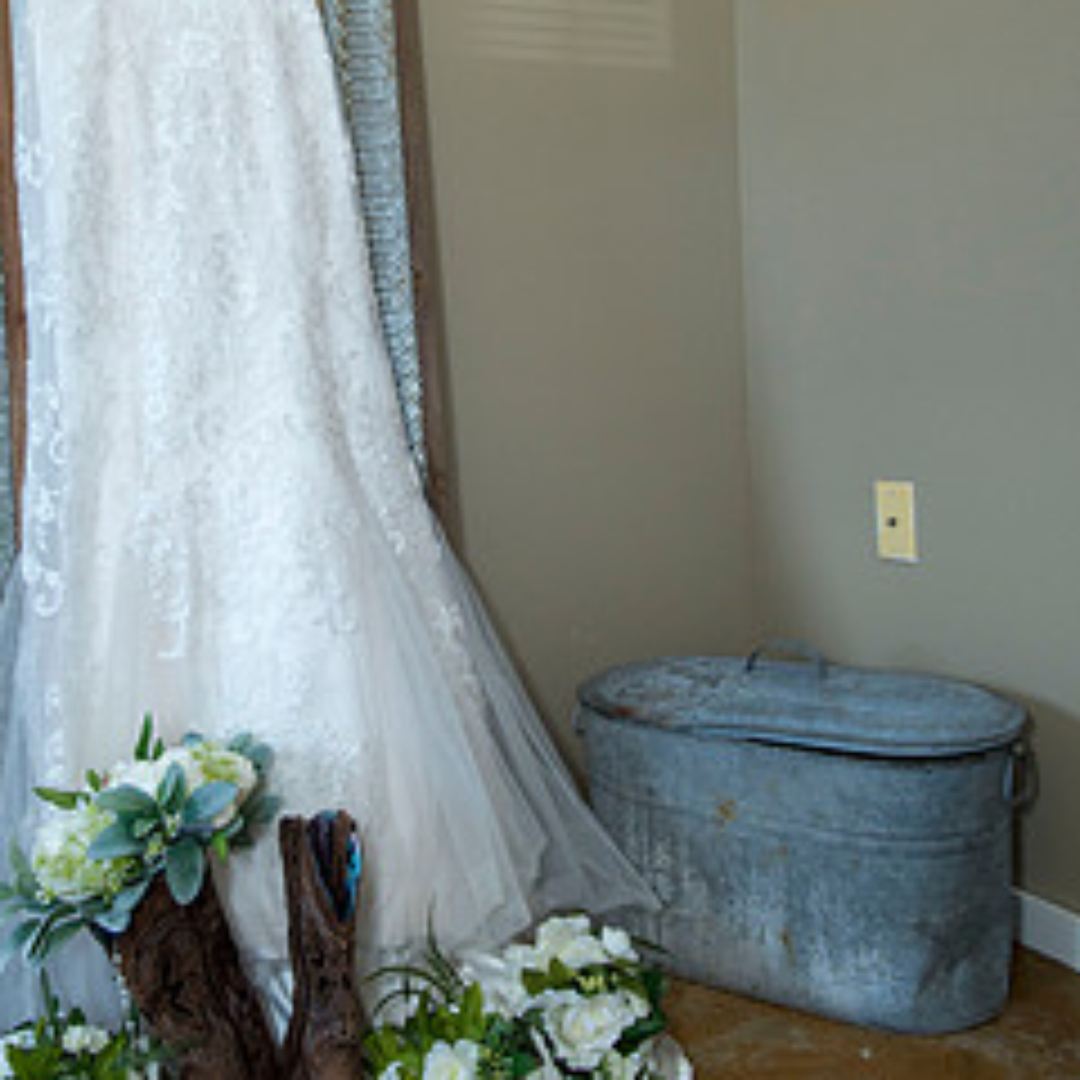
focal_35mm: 35
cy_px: 374
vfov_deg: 46.6
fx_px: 1235
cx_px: 416
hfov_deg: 46.9
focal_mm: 22
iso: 1250
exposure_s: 1/320
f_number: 4
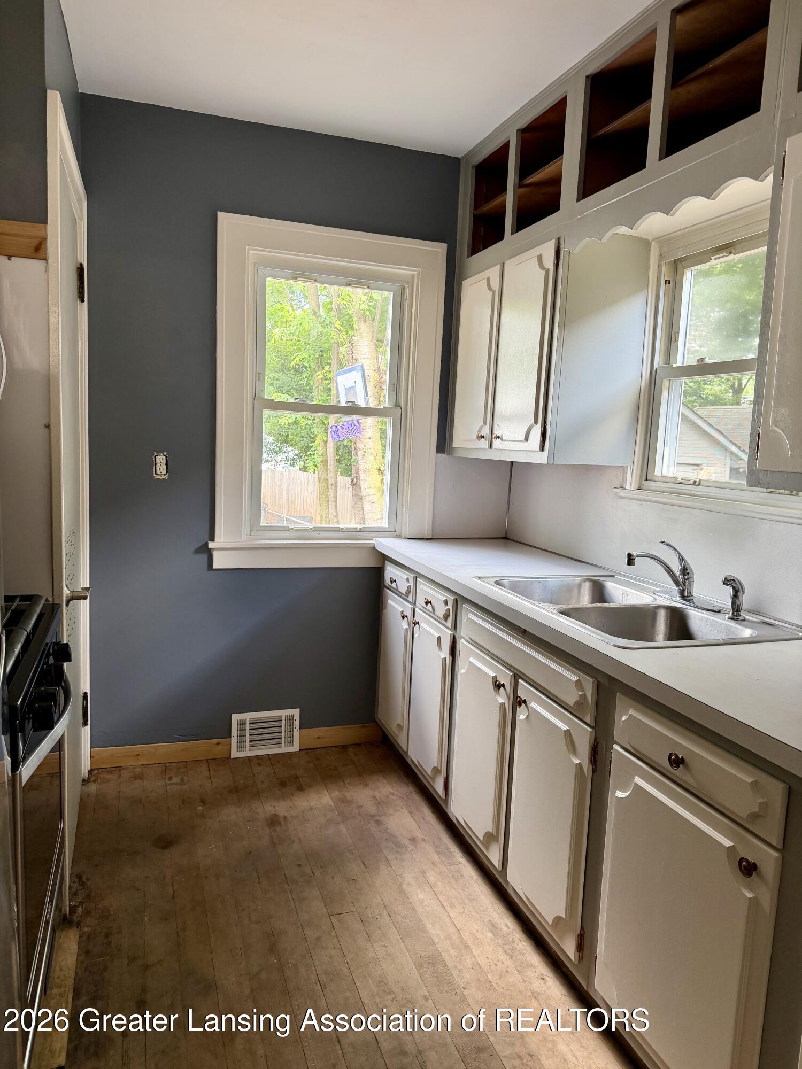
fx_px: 741
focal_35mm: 24
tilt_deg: -7.3
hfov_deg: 56.8
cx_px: 401
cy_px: 534
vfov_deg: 71.6
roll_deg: -2.2
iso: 160
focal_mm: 6.76
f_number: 1.78
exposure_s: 1/120
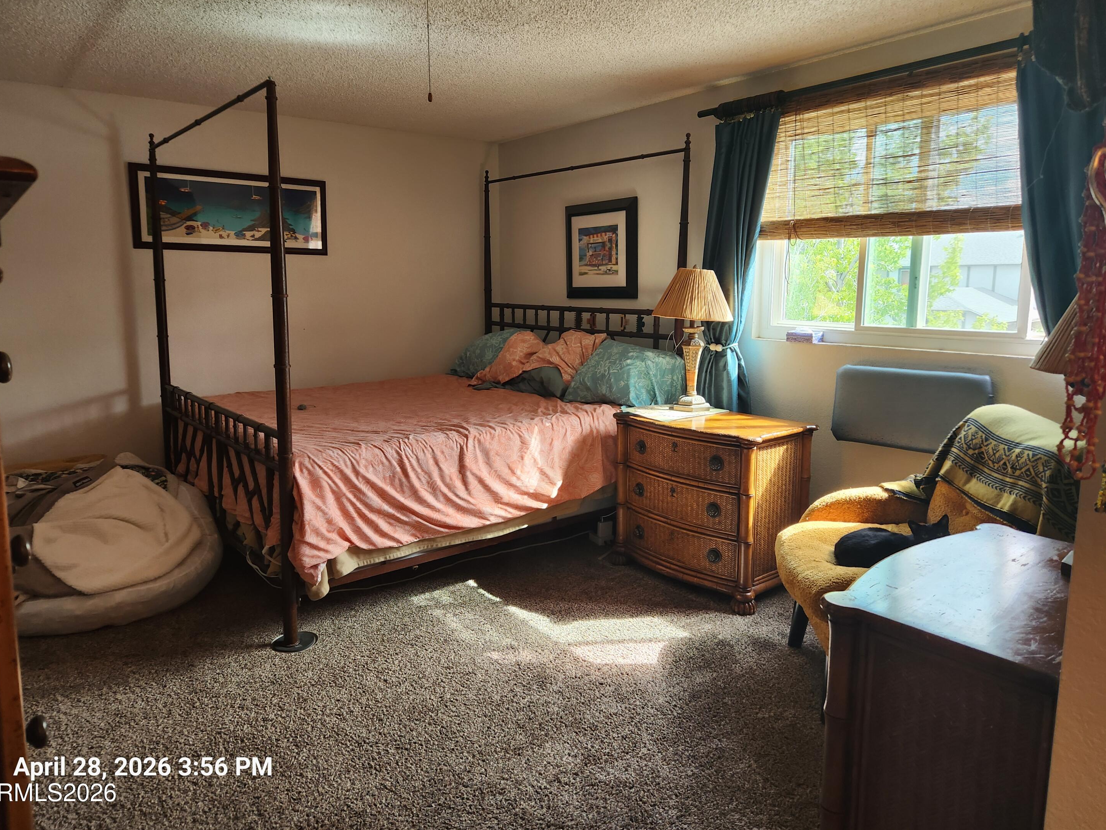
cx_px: 536
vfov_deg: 56.8
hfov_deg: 71.6
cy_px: 399
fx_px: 767
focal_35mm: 24
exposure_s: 1/120
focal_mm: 5.4
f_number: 1.8
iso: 125
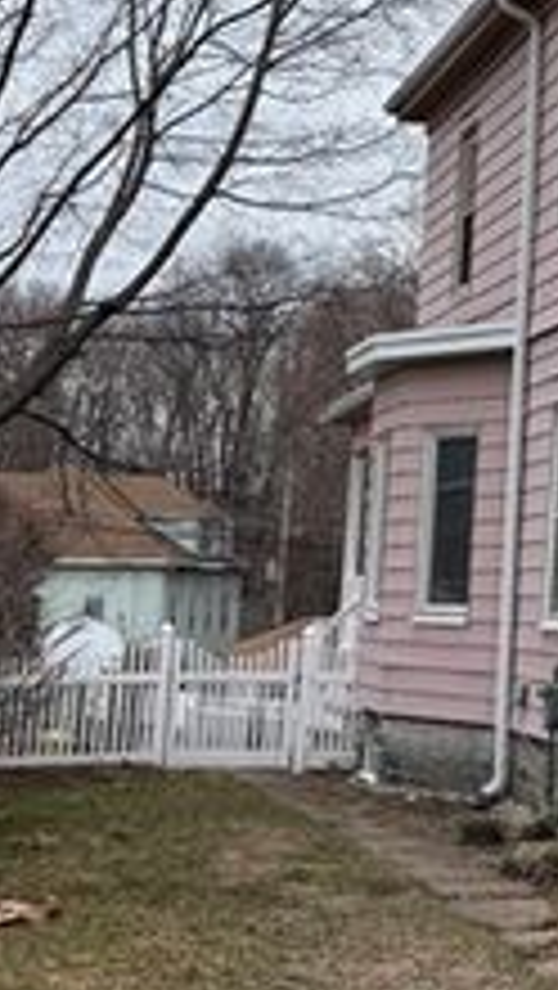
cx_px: 999
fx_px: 2259
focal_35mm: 86
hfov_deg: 12.8
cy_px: 169
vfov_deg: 24.3
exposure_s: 1/775
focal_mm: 5.96
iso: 50
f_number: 1.6
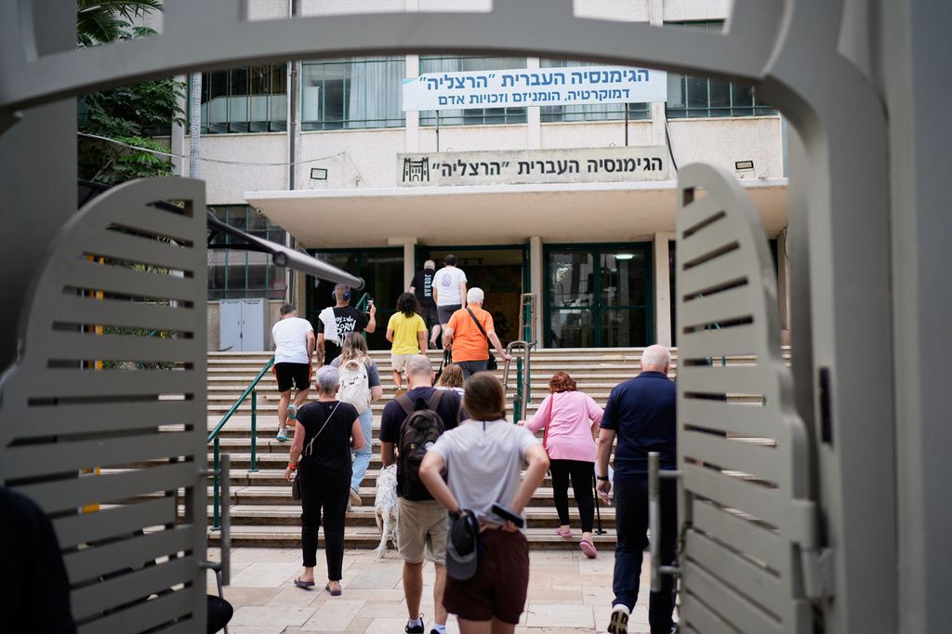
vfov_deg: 37.8
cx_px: 476
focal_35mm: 35
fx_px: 925
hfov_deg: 54.4
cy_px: 317
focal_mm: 35
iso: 250
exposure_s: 1/2000
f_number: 1.4
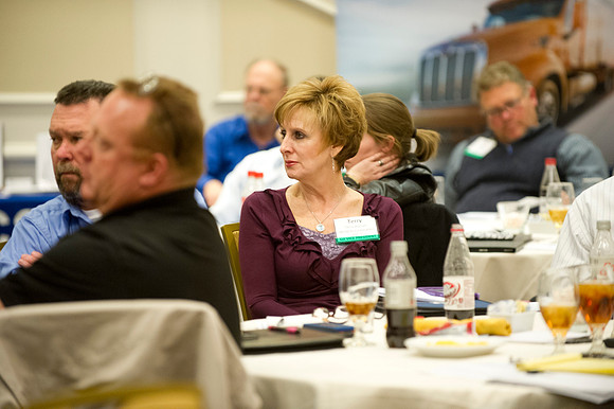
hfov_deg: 10.3
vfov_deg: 6.9
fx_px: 3409
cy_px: 204
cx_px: 307
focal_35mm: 200
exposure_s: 1/60
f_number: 2.8
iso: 3200
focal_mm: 200
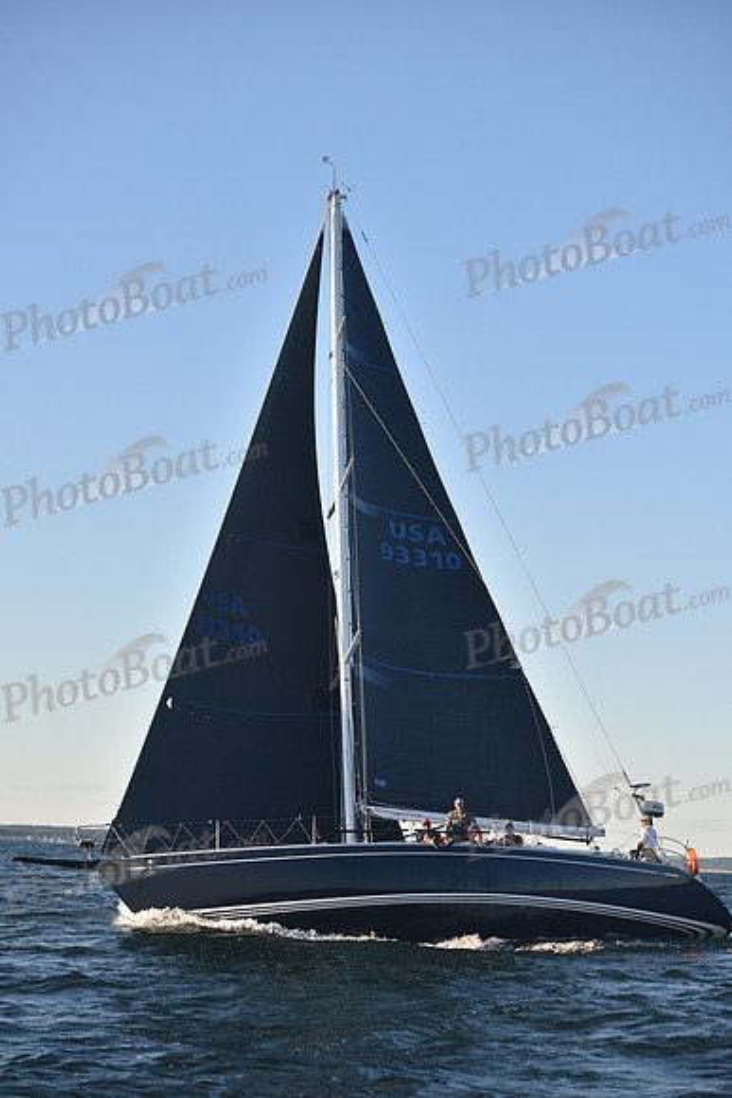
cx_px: 366
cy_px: 549
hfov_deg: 19.5
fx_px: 2134
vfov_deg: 28.8
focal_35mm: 70
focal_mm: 70
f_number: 4
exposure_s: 1/800
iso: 400
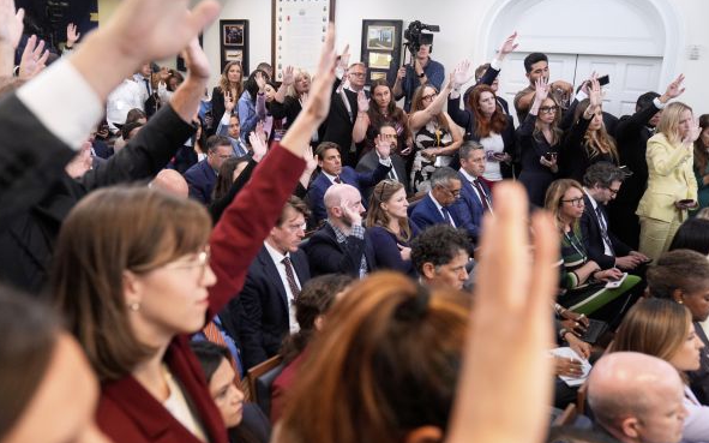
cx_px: 354
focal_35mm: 30
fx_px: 580
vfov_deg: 41.8
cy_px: 217
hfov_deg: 62.9
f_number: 2.8
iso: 2500
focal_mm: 29
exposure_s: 1/500
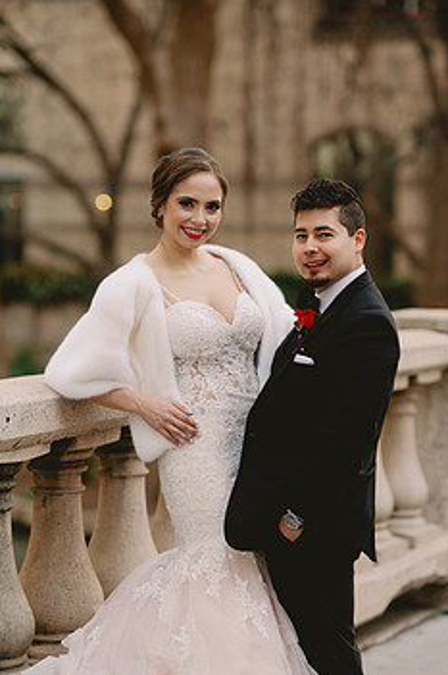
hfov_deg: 12.5
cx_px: 237
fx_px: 2041
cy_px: 429
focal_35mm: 109
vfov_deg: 18.7
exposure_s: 1/500
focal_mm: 85
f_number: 2.2
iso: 320
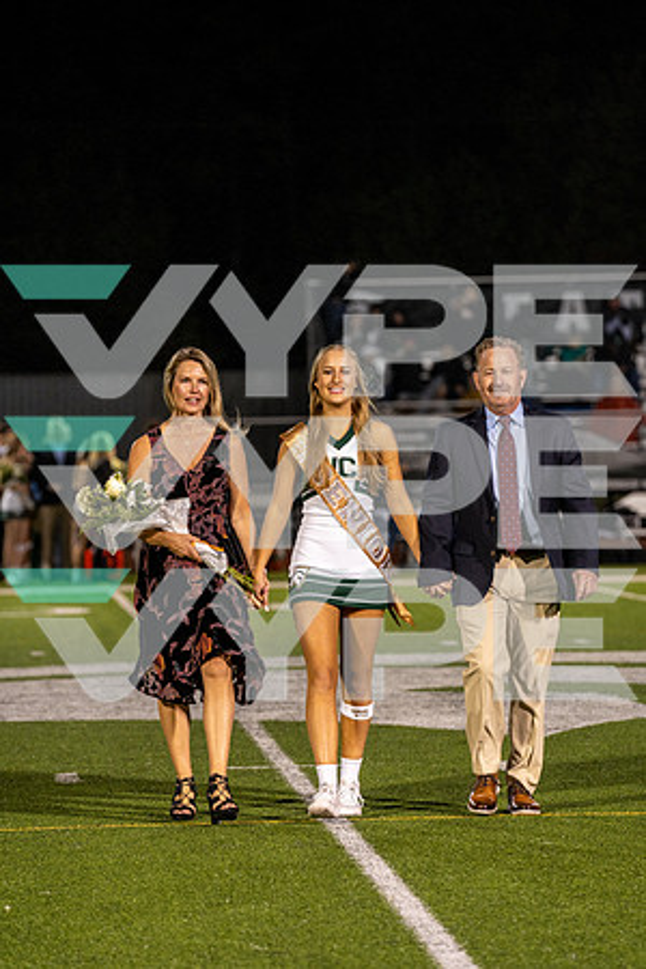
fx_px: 5141
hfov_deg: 7.2
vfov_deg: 10.8
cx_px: 323
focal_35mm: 191
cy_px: 484
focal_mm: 191
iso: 640
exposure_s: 1/125
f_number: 4
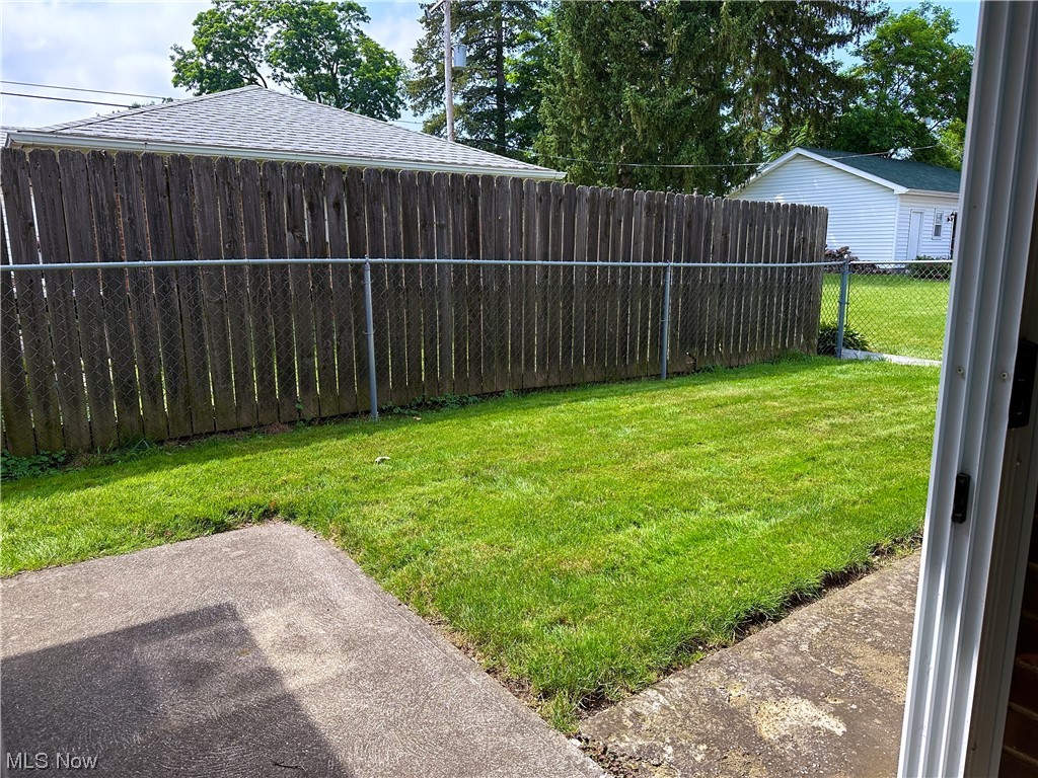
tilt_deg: -11.3
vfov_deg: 56.8
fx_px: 720
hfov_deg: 71.6
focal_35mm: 24
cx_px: 519
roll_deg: -0.3
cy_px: 389
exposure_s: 1/1562
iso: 80
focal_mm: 6.86
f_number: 1.78
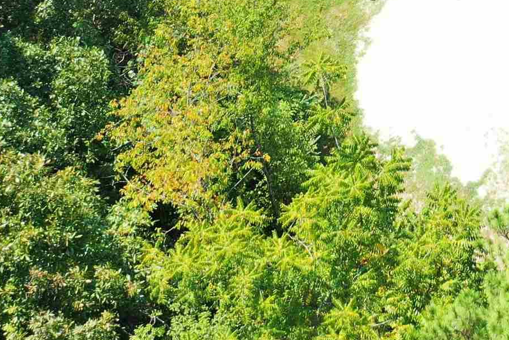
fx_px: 1344
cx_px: 596
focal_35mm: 95
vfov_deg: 13.6
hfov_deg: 20.2
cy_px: -153
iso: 100
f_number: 2.8
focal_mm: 10.26
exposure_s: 1/500
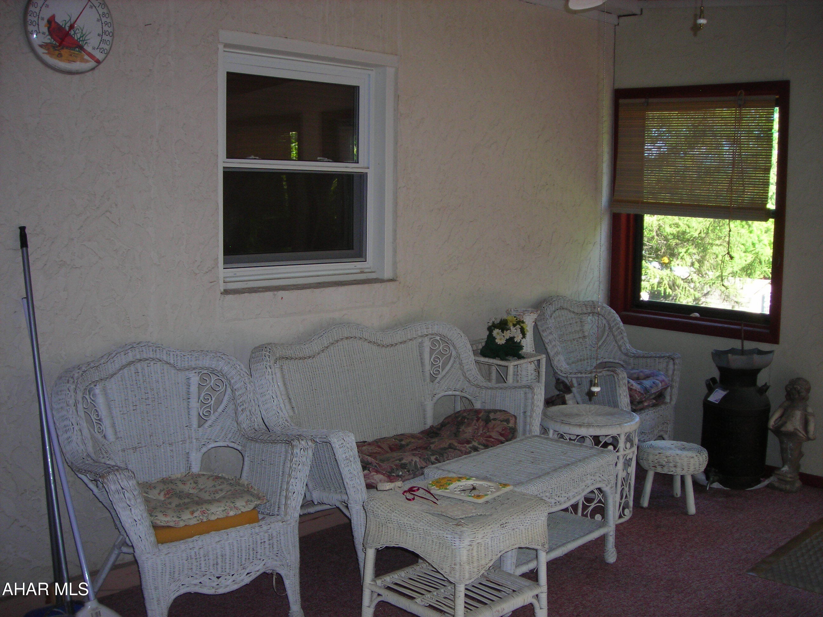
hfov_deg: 49.0
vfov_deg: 37.7
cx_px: 412
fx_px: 903
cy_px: 308
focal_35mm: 38
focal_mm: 6.3
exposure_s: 1/60.1
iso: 78
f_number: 3.2
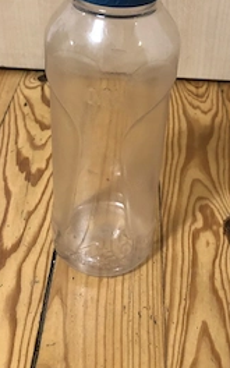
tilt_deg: -32.8
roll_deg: -4.3
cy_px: 114
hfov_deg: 28.5
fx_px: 451
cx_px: 134
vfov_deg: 43.6
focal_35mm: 45
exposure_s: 1/15
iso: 100
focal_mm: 4
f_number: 1.8
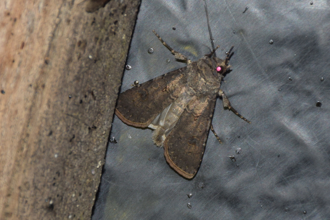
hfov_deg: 9.8
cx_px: 165
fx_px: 1924
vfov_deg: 6.5
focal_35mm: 210
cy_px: 110
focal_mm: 140
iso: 320
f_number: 7.1
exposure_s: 1/60
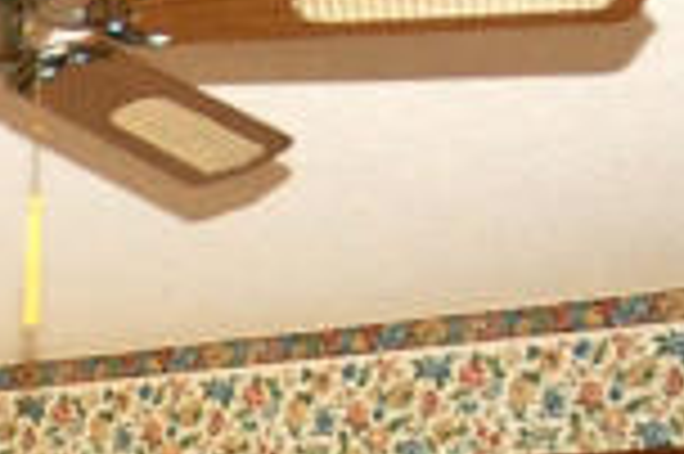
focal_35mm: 114
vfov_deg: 10.8
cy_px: 935
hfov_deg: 16.1
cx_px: -407
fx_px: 2164
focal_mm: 10
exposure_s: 1/60
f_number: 4
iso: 400
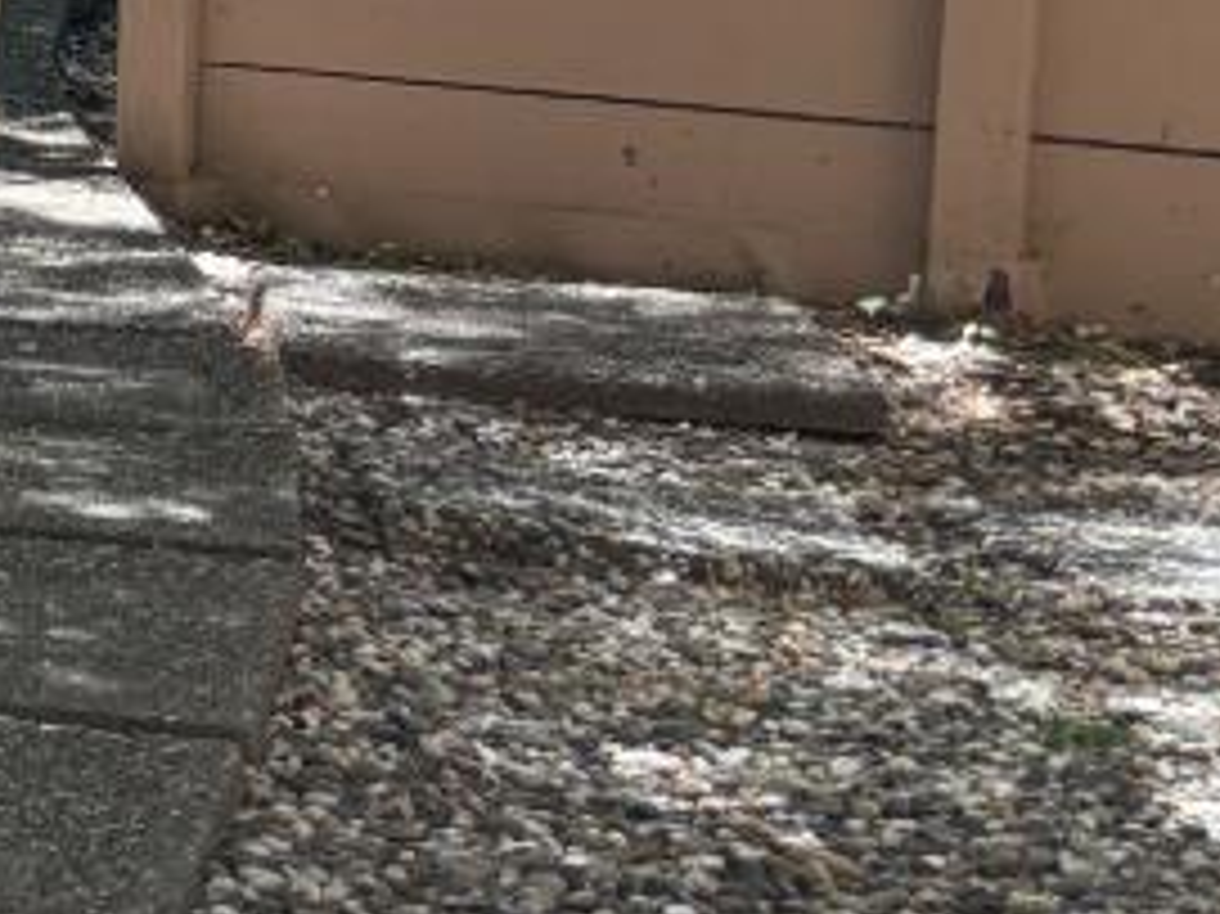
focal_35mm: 144
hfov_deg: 10.7
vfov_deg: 10.2
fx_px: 5073
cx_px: -2125
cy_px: -110
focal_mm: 5.96
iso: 50
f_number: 1.6
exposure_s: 1/364
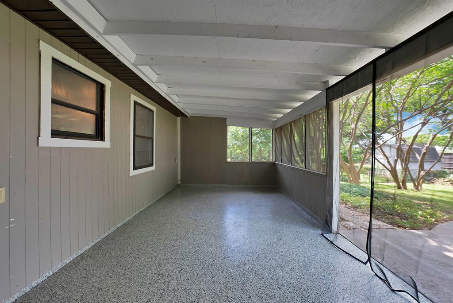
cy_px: 152
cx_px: 226
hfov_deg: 112.6
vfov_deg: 90.1
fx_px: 151
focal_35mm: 12
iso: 640
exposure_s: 1/25
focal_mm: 12
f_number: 9
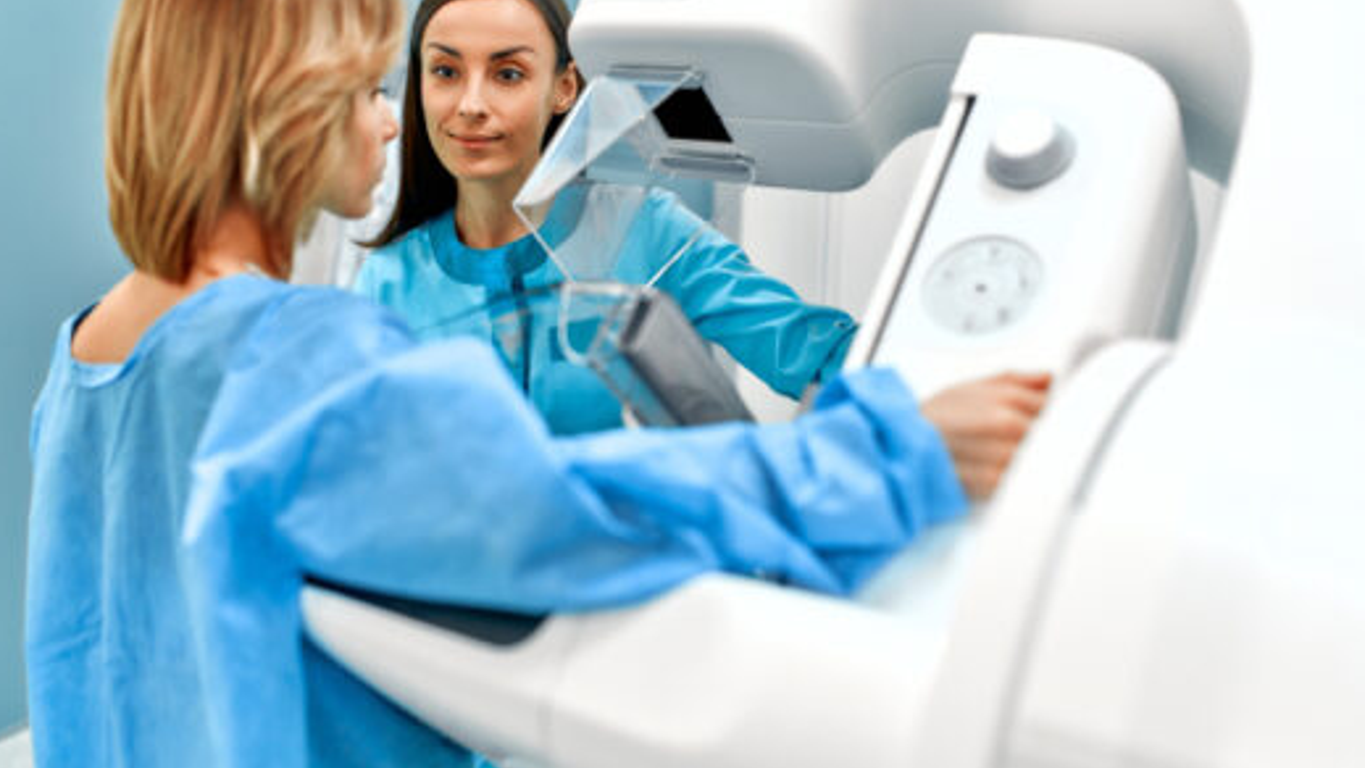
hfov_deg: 52.8
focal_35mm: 38
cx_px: 672
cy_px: 337
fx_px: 1375
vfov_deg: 31.2
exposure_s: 1/100
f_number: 1.8
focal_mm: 35
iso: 250
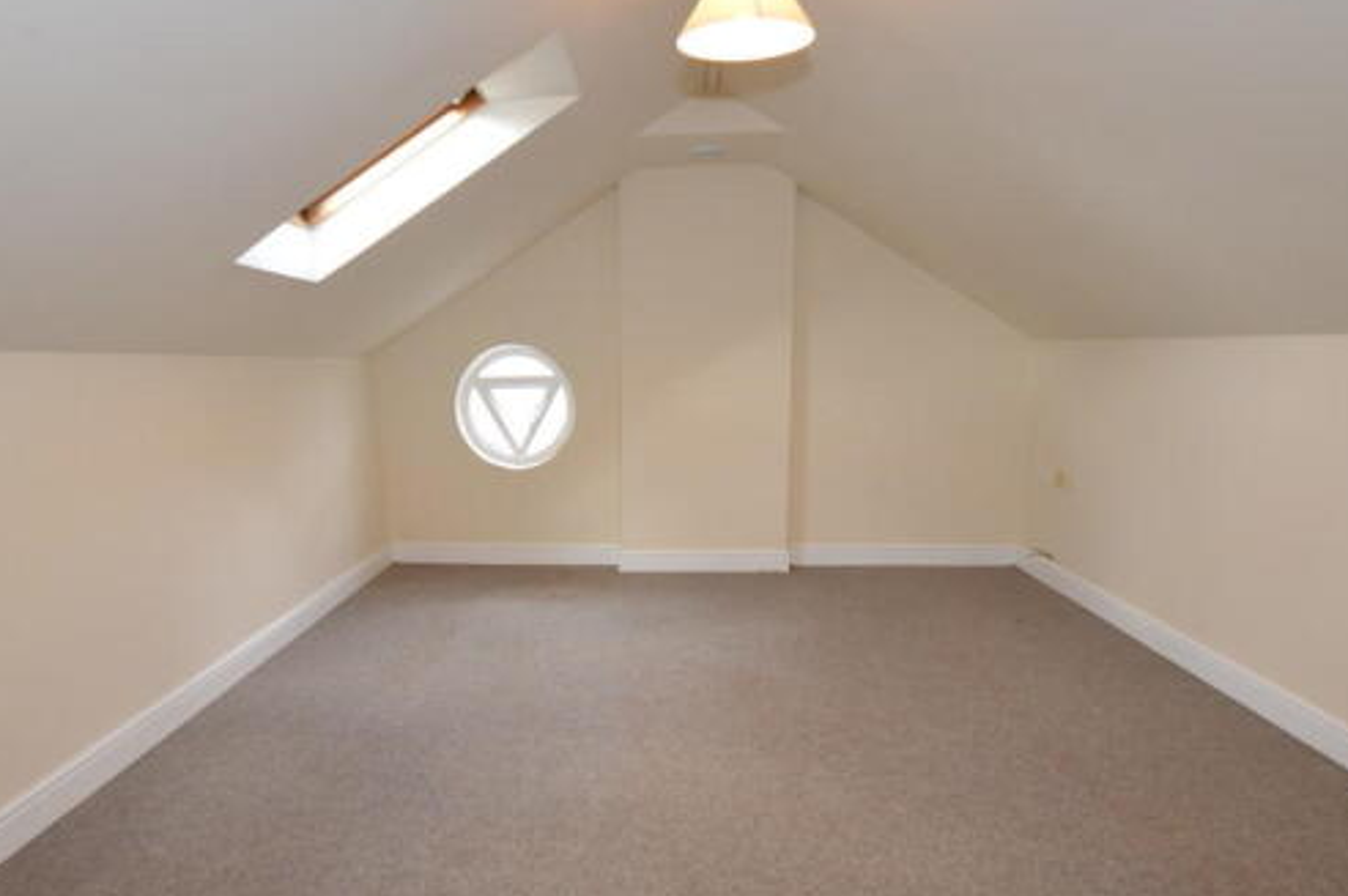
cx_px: 622
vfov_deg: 61.3
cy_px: 537
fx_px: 748
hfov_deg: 83.9
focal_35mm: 20
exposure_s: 1/15
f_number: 5.6
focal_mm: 10
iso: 400
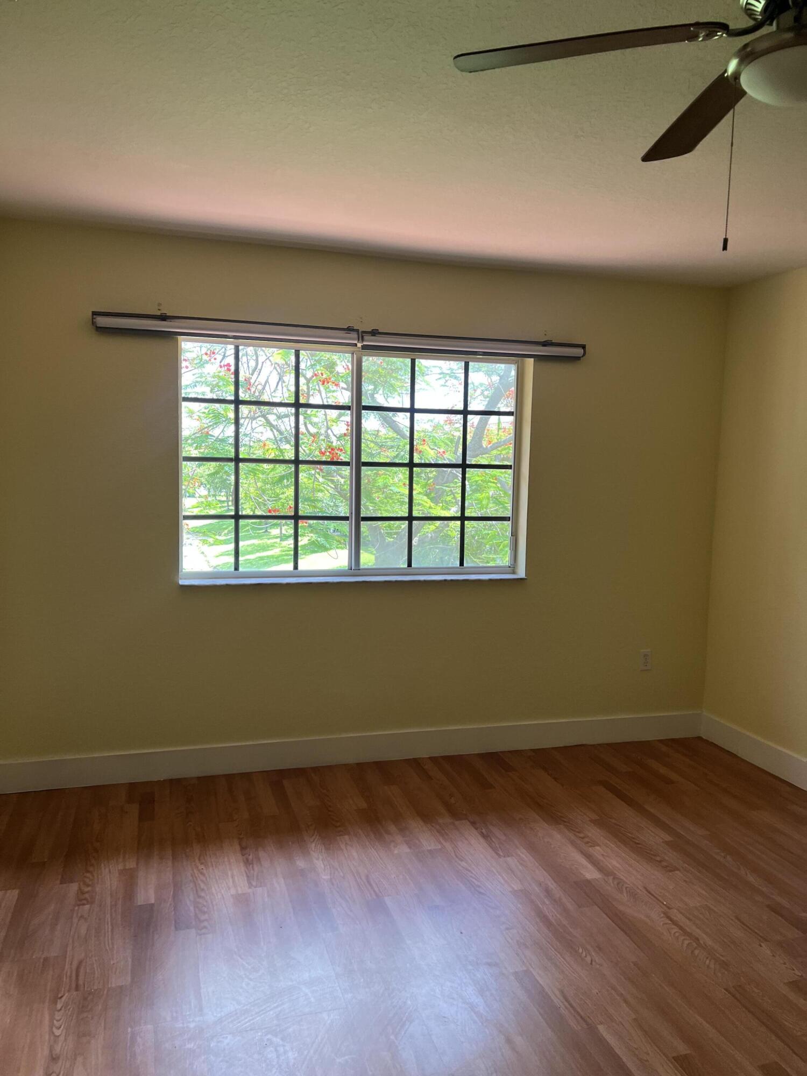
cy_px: 538
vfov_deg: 67.3
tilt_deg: -2.5
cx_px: 404
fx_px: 808
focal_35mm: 26
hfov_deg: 53.1
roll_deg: +0.5
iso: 80
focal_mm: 5.7
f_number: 1.5
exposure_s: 1/121
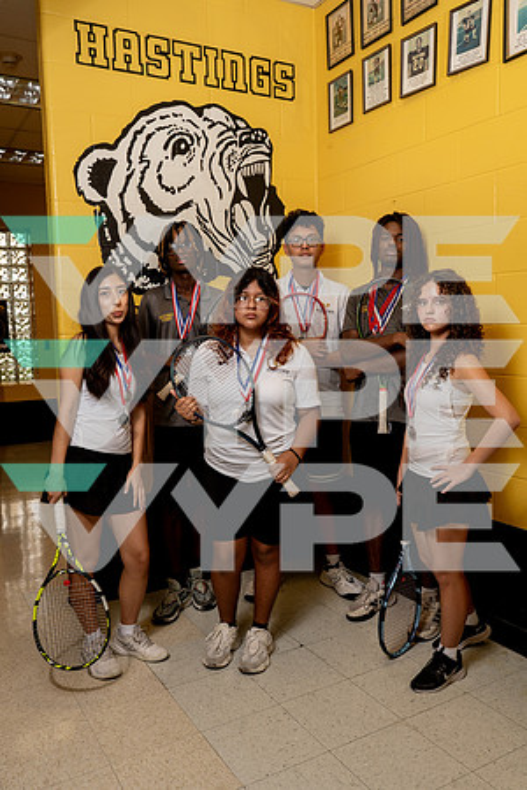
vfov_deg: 61.9
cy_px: 395
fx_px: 659
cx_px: 264
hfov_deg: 43.6
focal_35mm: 30
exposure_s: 1/250
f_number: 5.6
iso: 500
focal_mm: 30
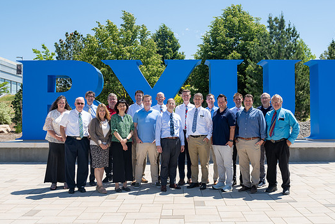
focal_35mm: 38
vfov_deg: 35.1
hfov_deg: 50.6
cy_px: 110
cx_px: 181
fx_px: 354
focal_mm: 30
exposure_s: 1/400
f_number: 5.6
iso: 125
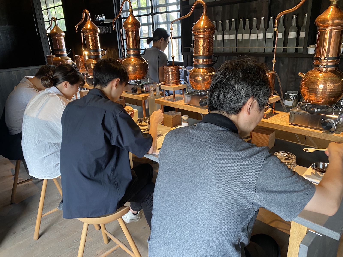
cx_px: 172
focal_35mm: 26
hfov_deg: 67.3
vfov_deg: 53.1
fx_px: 258
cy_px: 128
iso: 125
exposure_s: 1/50
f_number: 1.8
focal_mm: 4.25
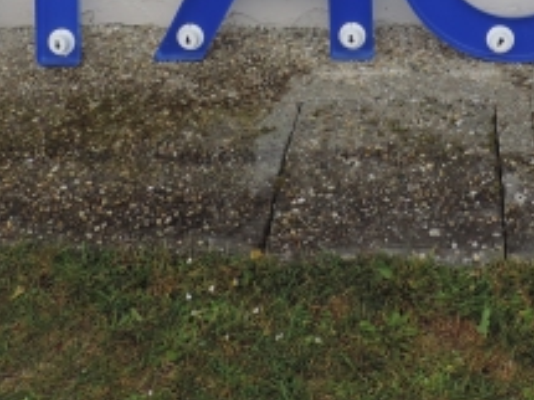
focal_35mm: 67
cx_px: 370
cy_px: -80
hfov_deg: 28.7
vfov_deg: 20.5
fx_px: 1033
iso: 80
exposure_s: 1/320
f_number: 3
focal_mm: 4.3
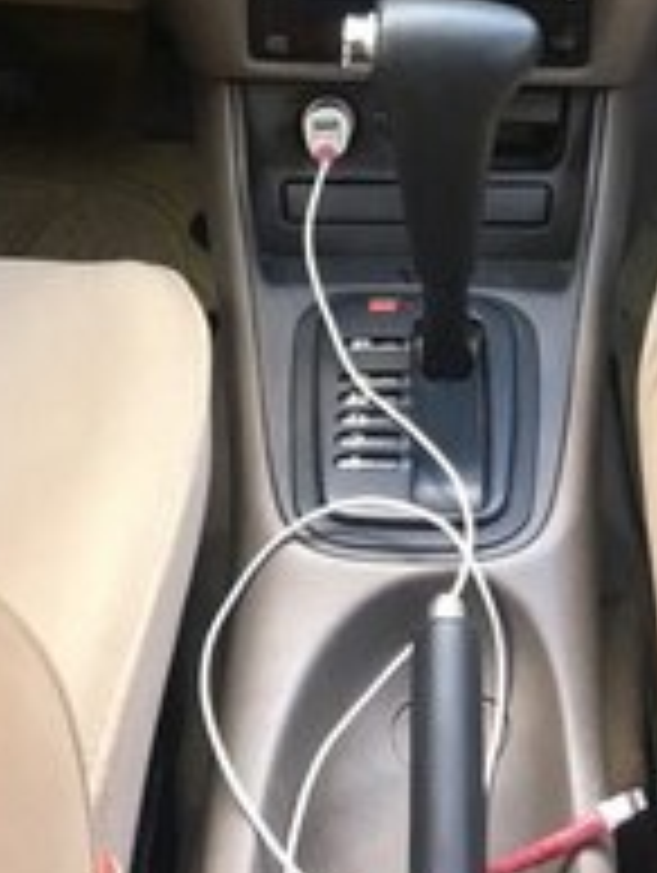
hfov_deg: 19.9
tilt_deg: -16.4
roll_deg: -3.8
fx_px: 1869
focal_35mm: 74
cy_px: -212
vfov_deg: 23.7
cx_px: 414
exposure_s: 1/33
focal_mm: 4.15
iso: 40
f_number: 2.2
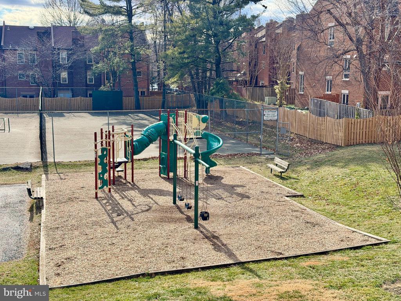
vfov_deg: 30.3
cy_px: 150
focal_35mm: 48
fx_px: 556
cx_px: 200
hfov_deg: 39.7
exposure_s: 1/3891
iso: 80
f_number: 1.78
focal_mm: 6.76
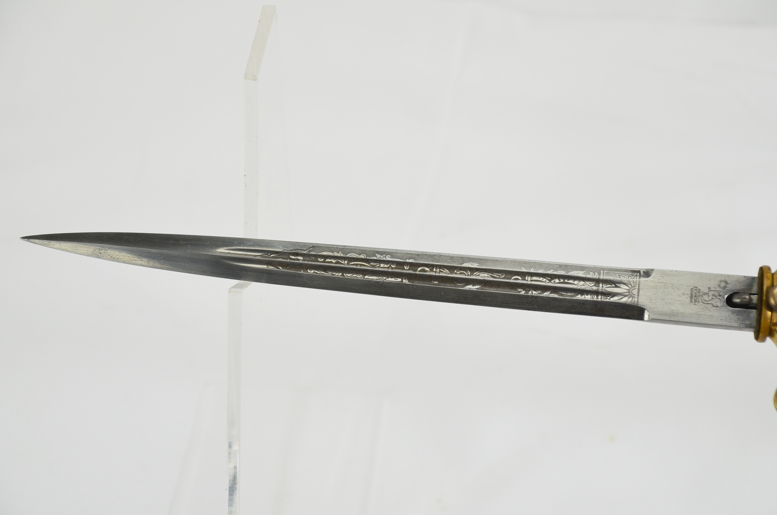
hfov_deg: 23.4
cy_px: 258
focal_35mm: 87
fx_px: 1874
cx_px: 388
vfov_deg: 15.6
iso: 400
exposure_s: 1/320
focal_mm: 58
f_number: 5
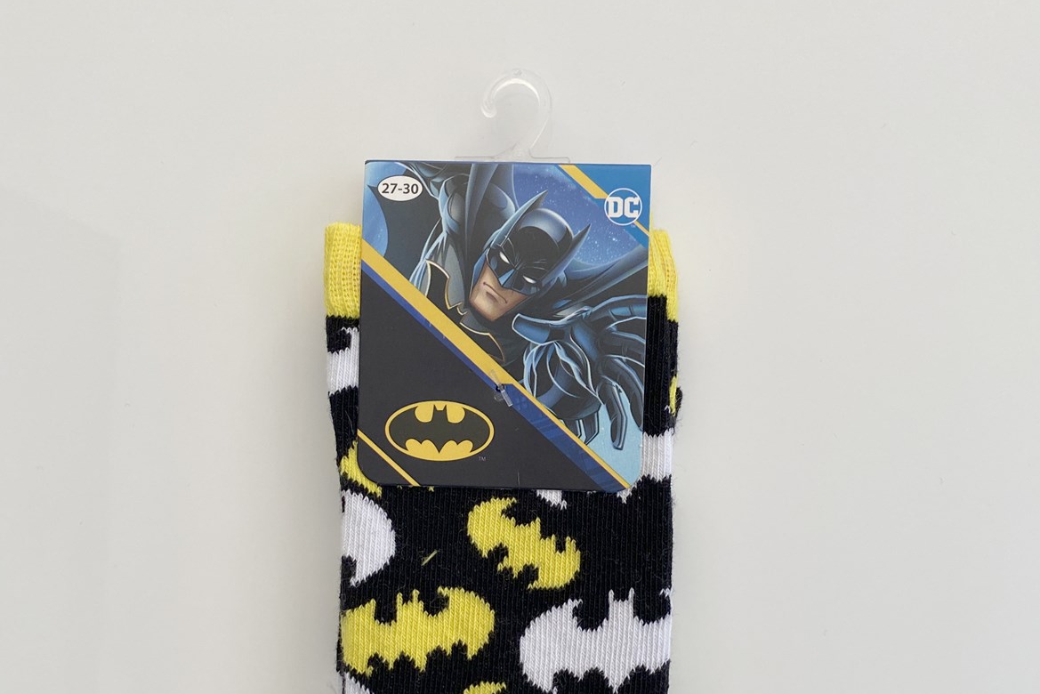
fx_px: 1069
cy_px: 504
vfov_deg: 35.3
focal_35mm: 37
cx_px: 527
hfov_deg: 51.9
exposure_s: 1/120
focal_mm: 4.25
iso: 125
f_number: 1.8
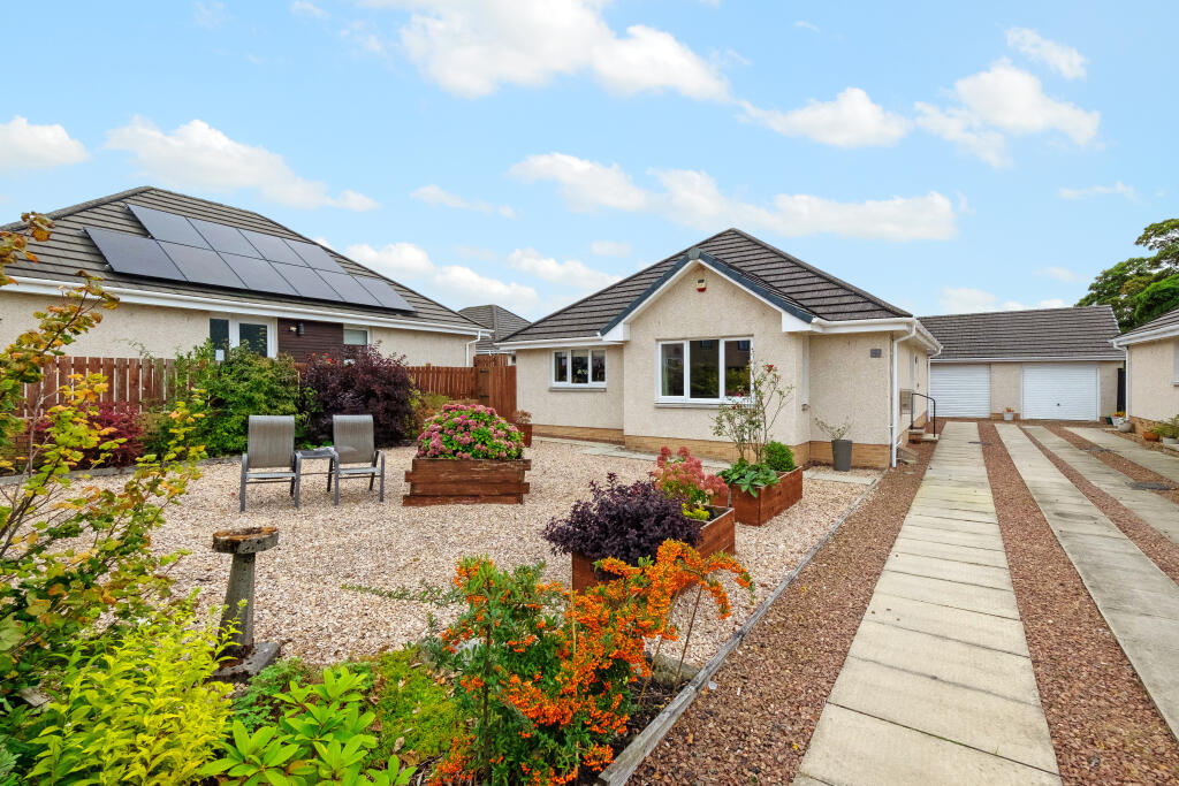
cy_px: 393
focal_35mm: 16
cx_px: 590
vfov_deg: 73.8
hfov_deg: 96.7
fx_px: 524
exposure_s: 1/220
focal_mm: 10.6
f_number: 10
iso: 400
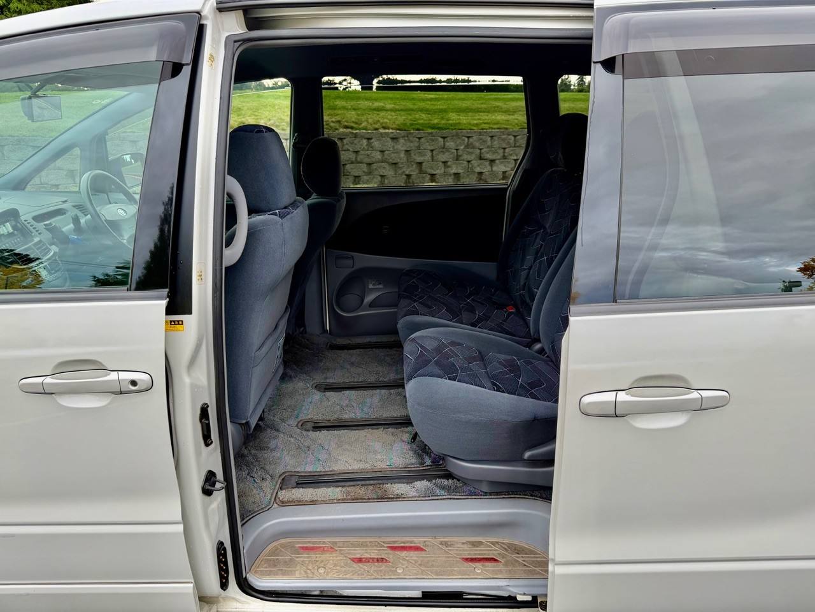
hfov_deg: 71.6
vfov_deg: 56.8
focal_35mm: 24
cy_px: 306
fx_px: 565
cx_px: 408
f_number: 1.78
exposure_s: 1/151
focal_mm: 6.76
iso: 50
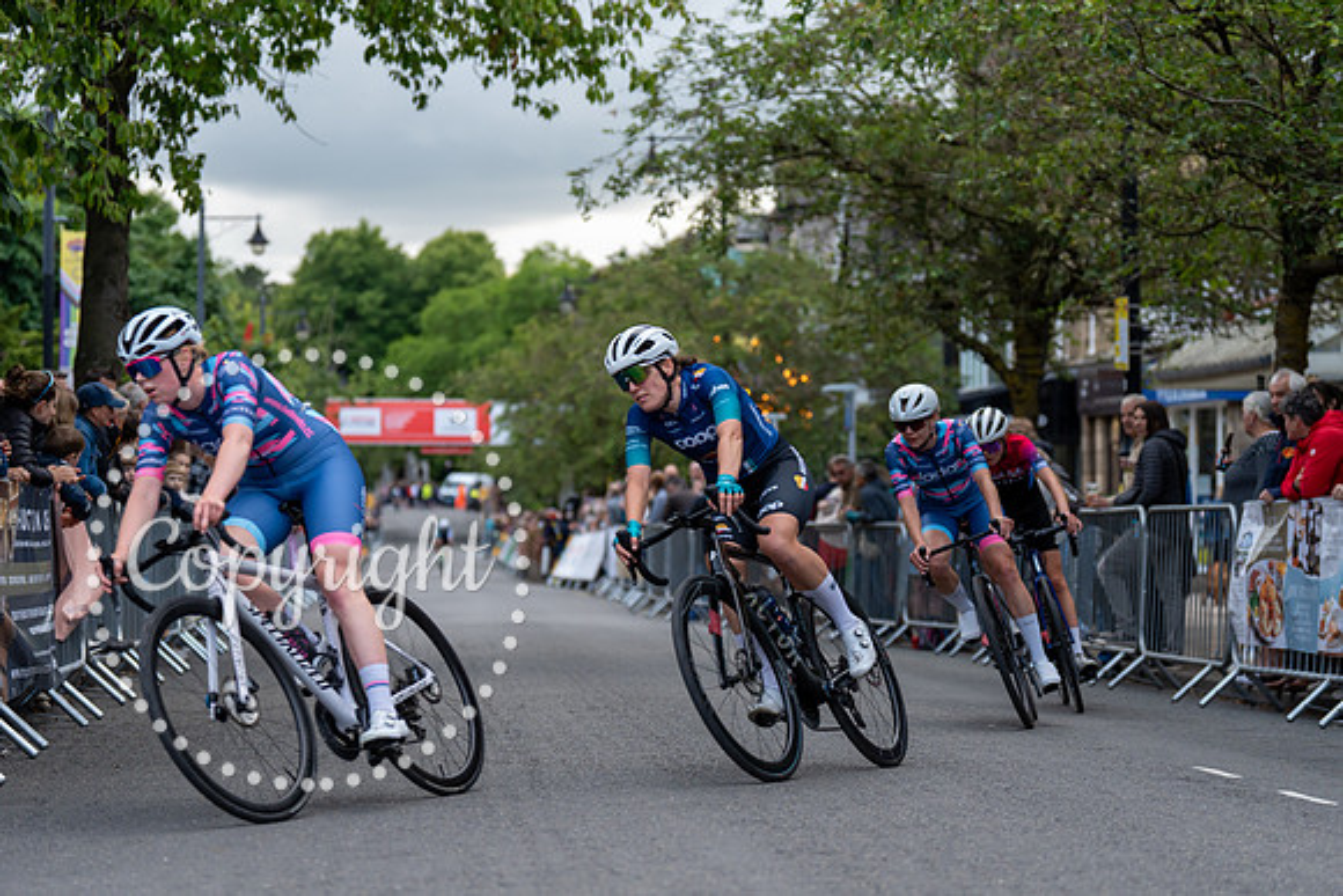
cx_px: 672
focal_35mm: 91
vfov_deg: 15.0
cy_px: 448
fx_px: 3409
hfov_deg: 22.3
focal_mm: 84
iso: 640
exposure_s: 1/800
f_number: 2.8
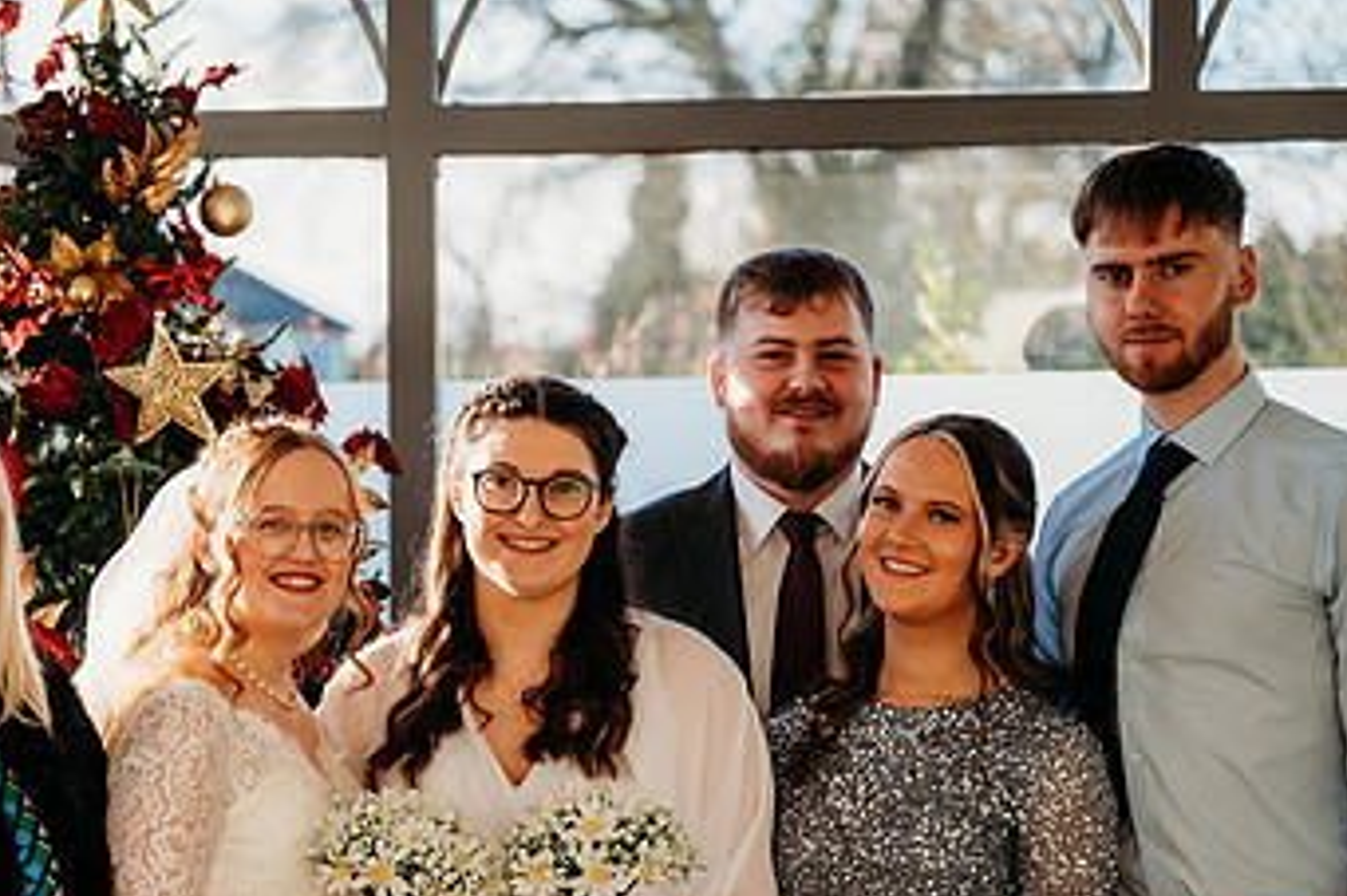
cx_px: 367
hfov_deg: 17.1
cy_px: 758
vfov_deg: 11.5
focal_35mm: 119
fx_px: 4450
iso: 100
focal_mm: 70
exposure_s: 1/320
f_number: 2.8
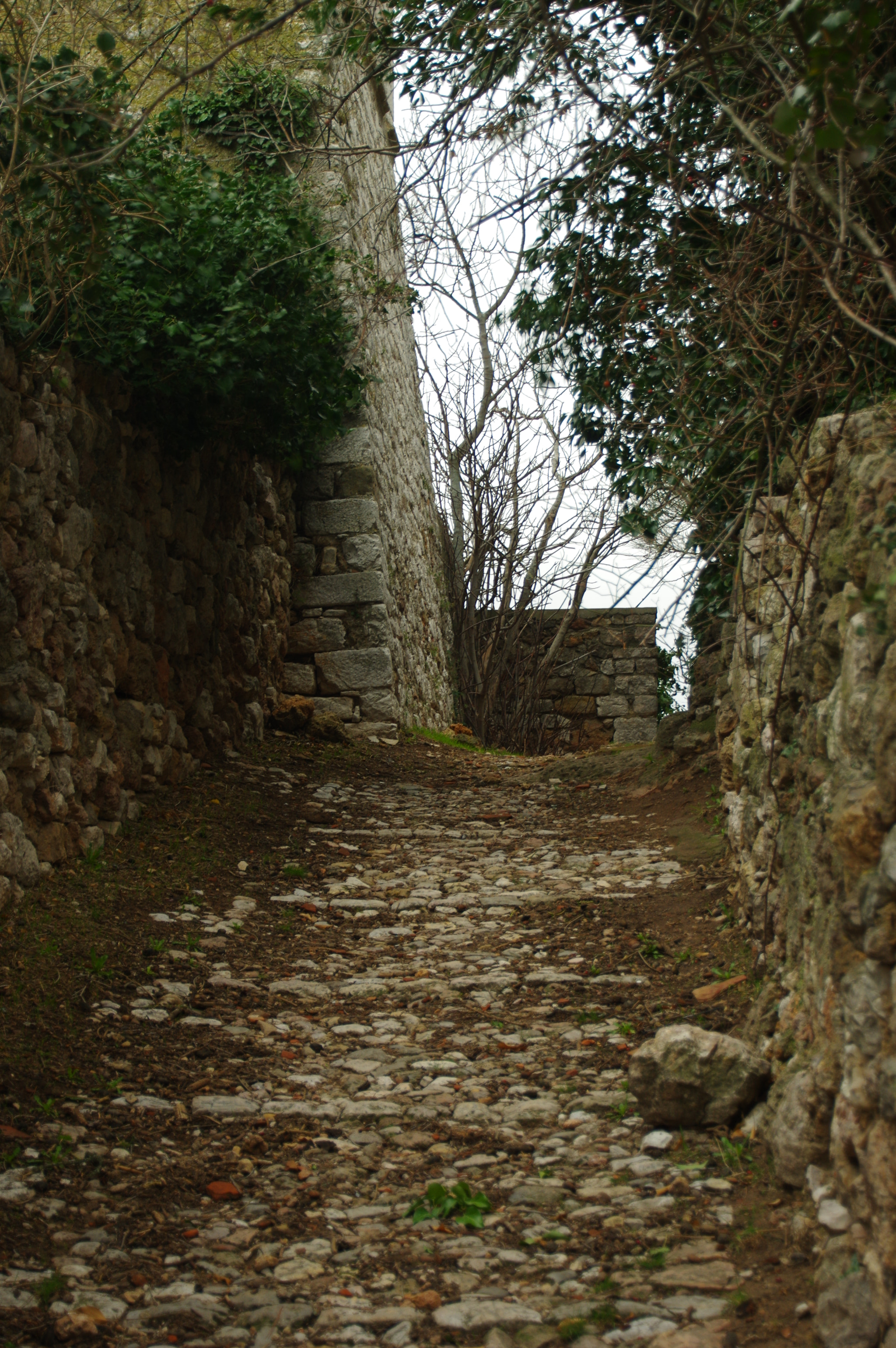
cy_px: 674
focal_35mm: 78
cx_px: 448
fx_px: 2917
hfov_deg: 17.5
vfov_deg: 26.0
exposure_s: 1/8
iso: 200
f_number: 6.7
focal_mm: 51.8
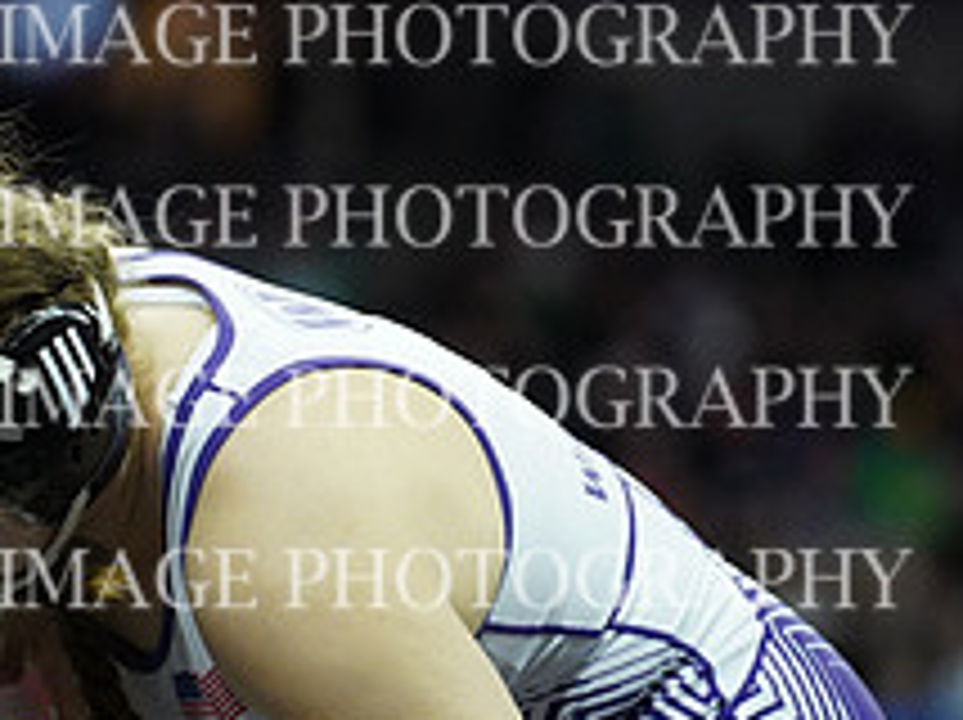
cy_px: 488
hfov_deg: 5.1
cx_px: 261
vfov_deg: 3.8
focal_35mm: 391
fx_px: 10865
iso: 6400
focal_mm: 150
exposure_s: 1/1250
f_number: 2.8
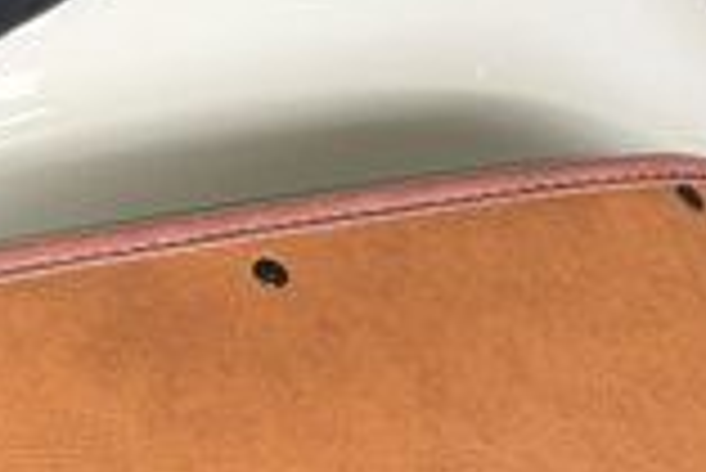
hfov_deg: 10.8
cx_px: -962
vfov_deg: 8.4
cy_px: 337
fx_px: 3199
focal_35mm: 163
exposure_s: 1/20
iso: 64
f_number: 1.78
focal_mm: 6.76
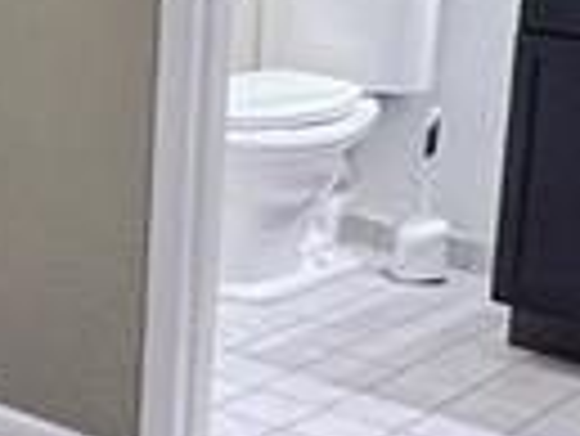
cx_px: -315
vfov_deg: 14.3
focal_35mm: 103
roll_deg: +0.7
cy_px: 112
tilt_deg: -13.5
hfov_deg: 17.1
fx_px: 1727
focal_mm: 1.57
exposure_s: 1/60
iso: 320
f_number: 1.8
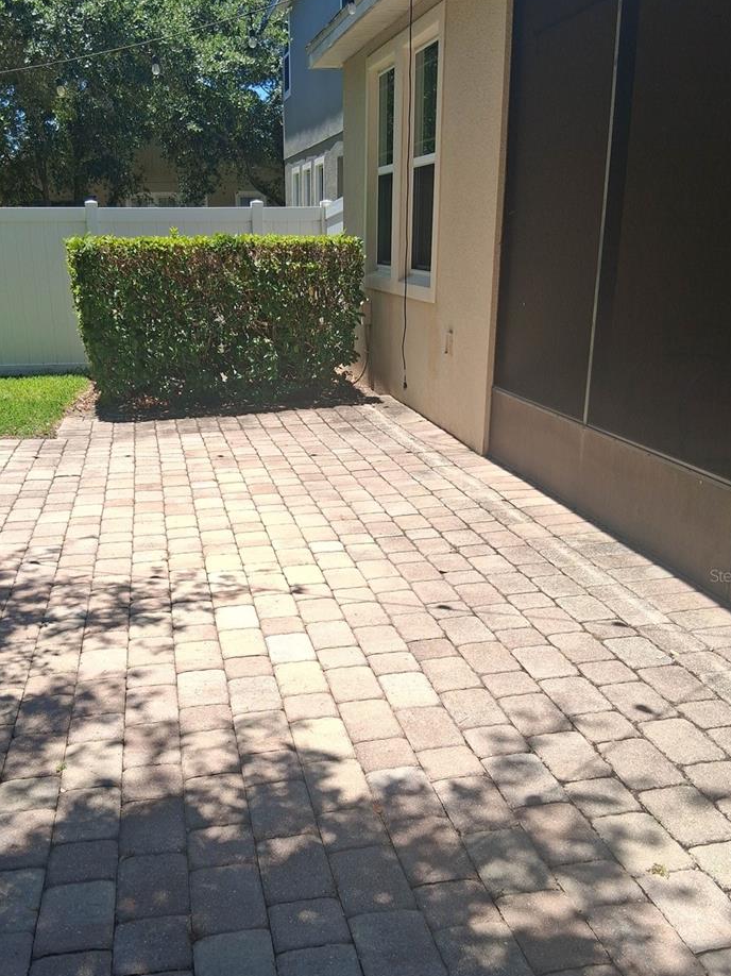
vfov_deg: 53.7
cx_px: 307
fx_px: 958
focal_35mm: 34
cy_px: 575
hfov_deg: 41.7
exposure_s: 1/456
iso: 25
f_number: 1.8
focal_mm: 3.98
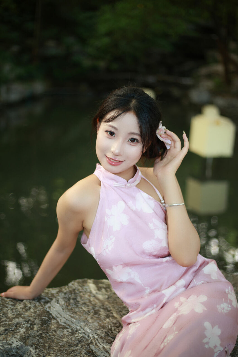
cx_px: 119
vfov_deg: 40.3
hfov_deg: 27.5
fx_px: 486
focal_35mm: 49
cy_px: 178
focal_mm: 50
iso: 640
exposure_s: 1/200
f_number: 1.8
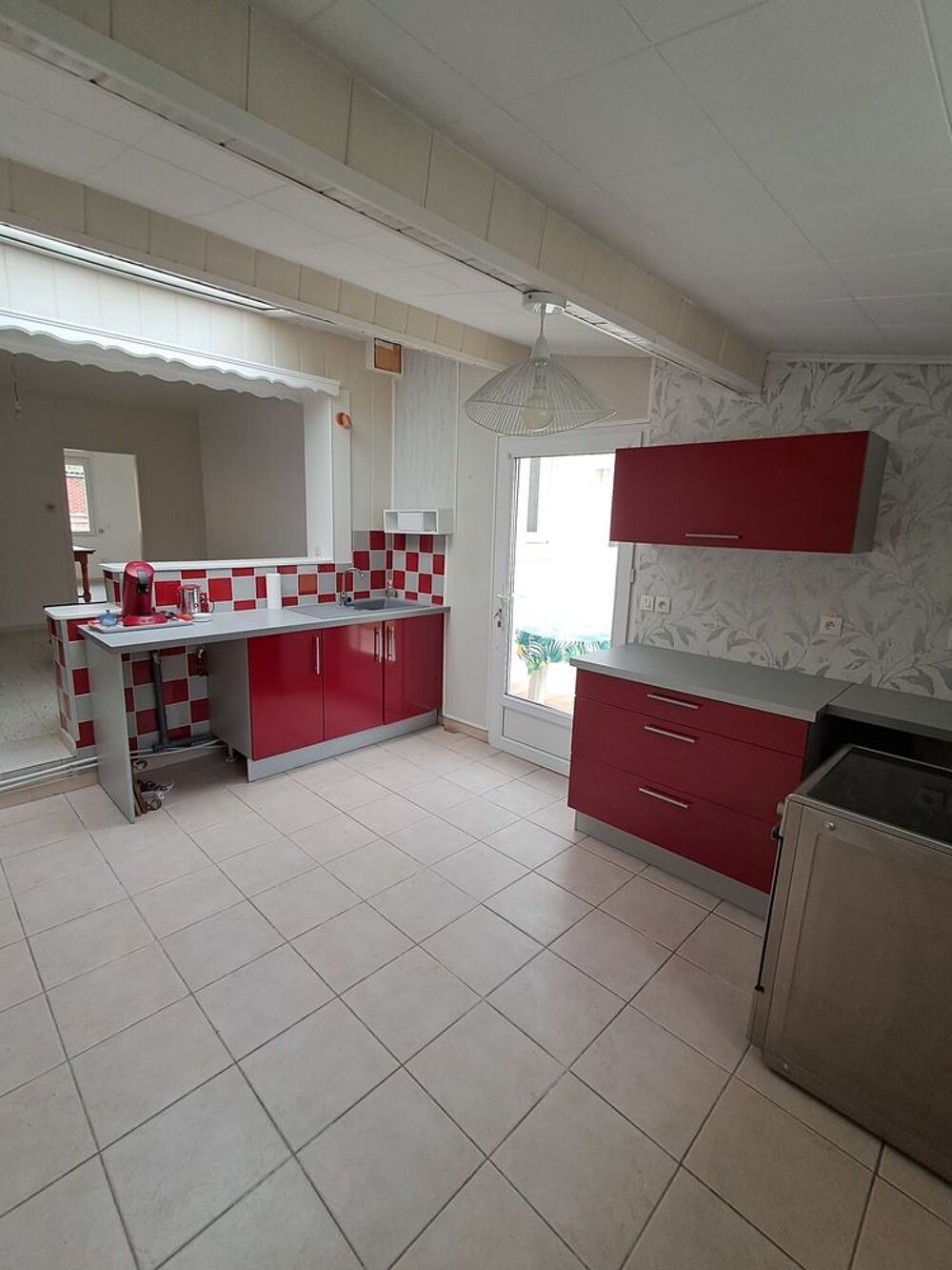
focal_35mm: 16
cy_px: 635
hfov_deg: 78.1
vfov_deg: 94.5
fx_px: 587
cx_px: 476
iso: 100
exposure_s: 1/50
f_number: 2.2
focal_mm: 1.64
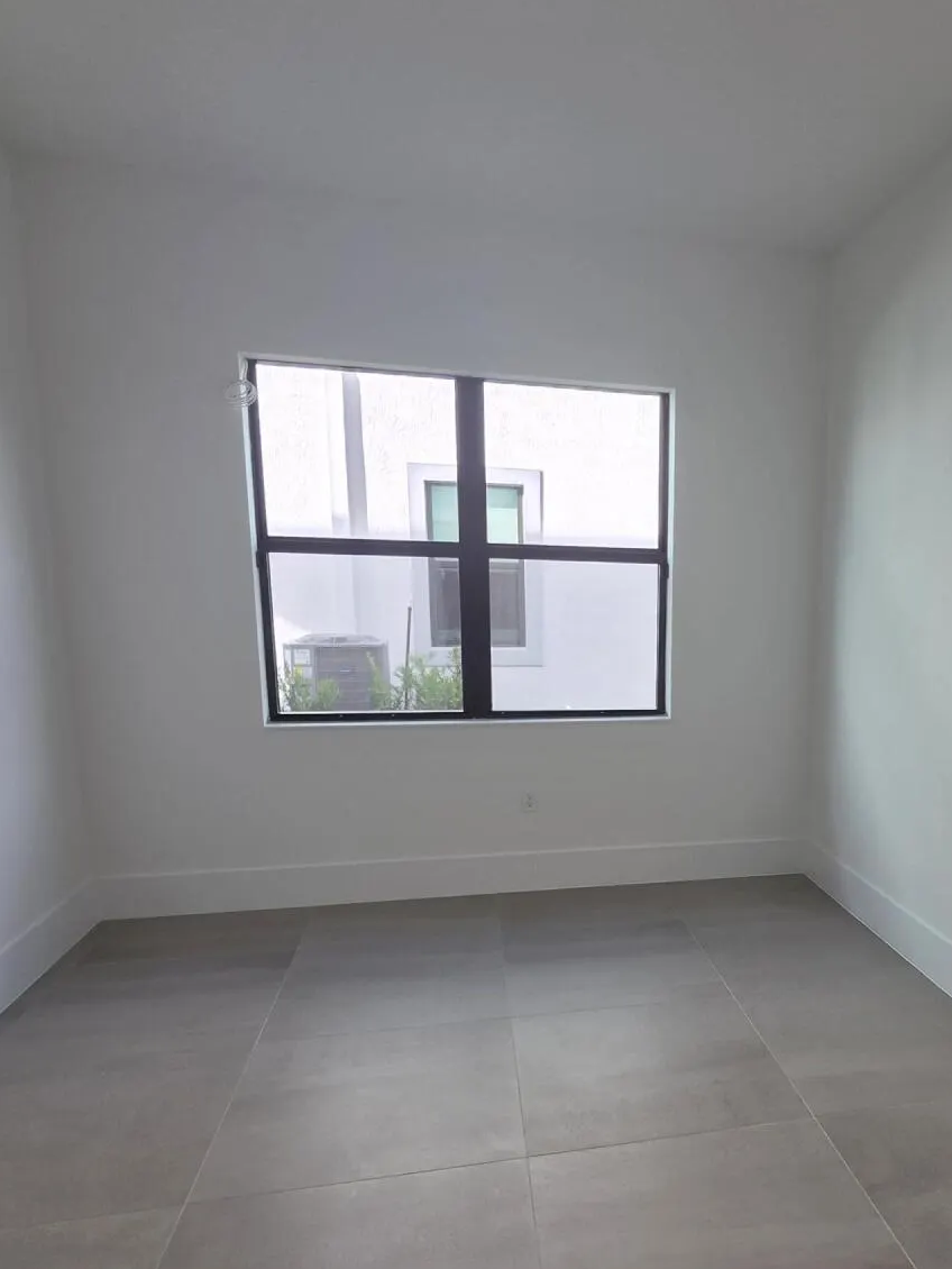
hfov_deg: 56.4
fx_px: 843
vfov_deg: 73.0
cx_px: 697
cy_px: 773
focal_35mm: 23
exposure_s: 1/120
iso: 25
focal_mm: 2.2
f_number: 1.9
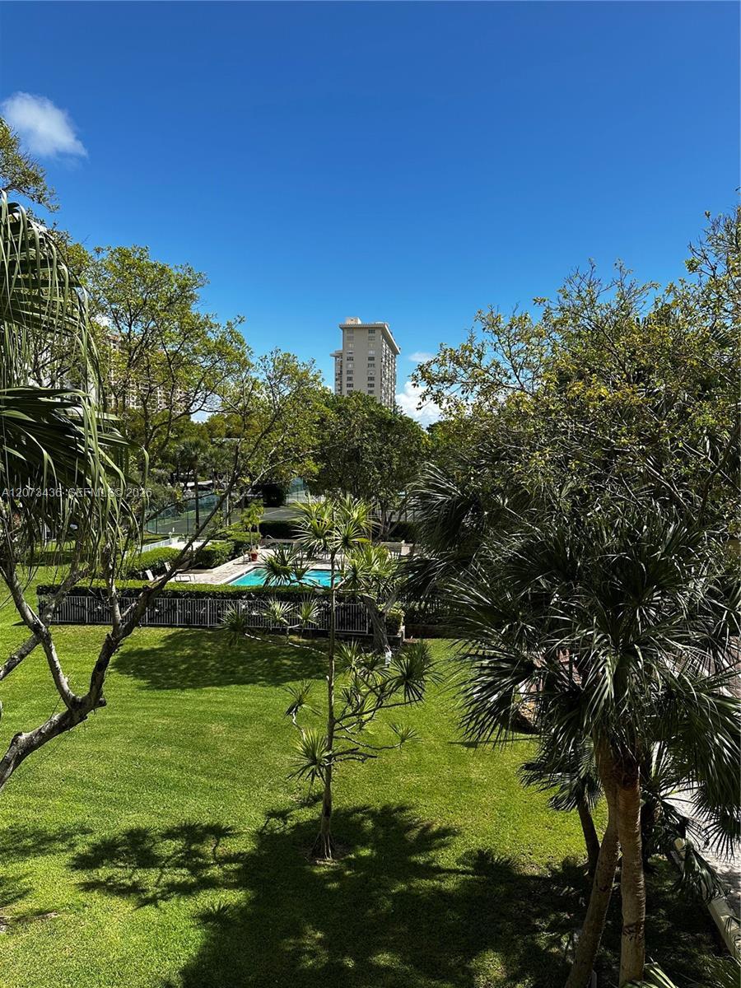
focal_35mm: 24
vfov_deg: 71.6
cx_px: 370
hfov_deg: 56.8
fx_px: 685
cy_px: 494
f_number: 1.78
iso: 80
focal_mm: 6.86
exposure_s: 1/3861
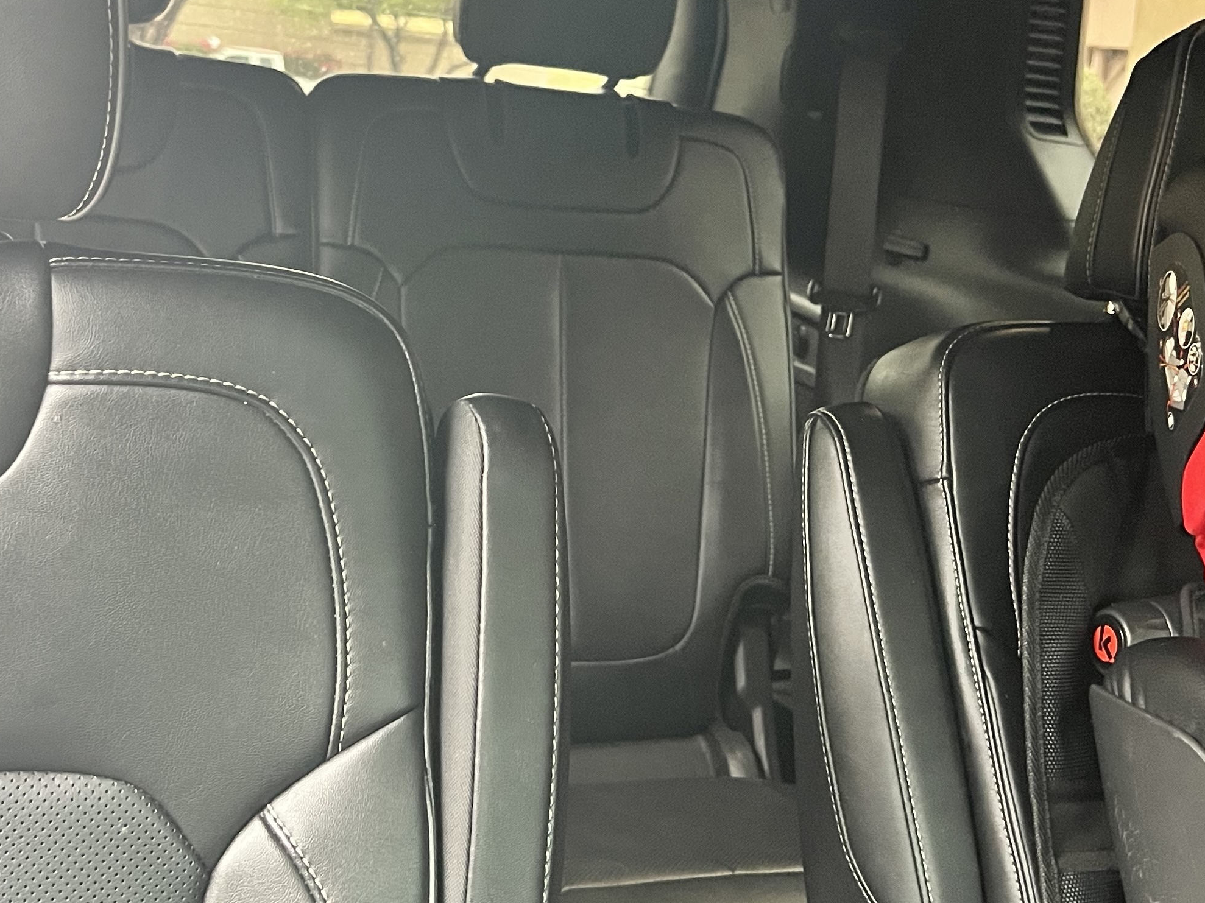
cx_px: 578
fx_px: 1845
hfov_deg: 36.2
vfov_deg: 27.5
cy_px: 377
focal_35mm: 53
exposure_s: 1/60
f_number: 1.5
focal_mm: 5.7
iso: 500
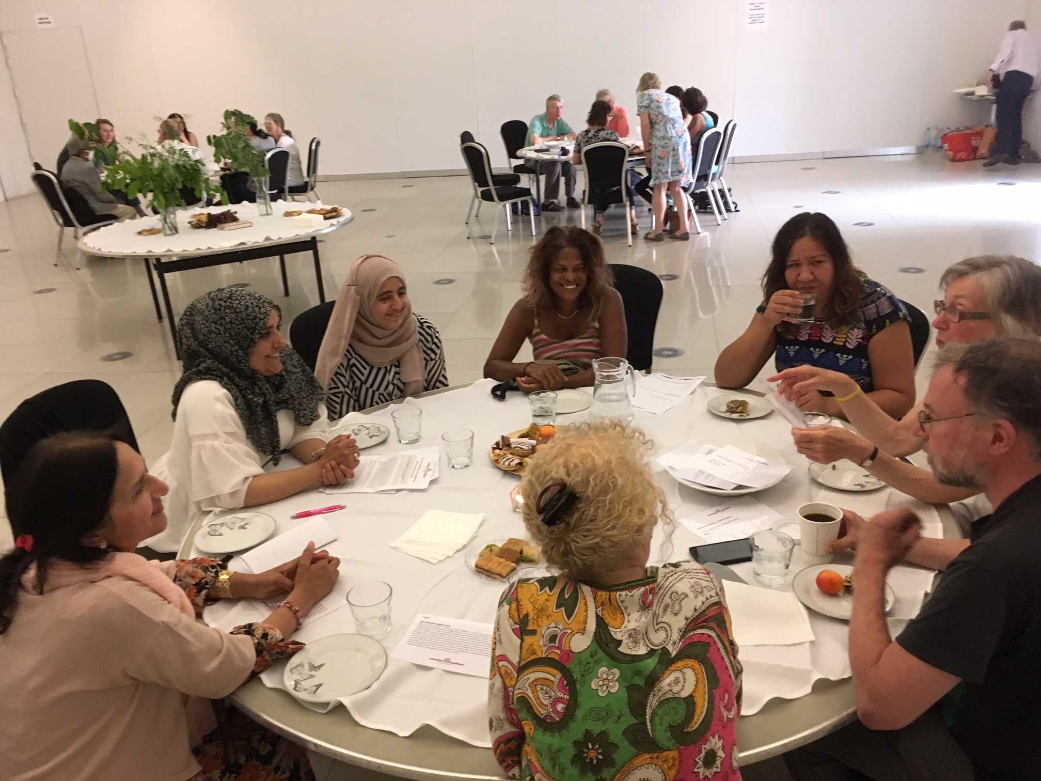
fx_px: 872
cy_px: 390
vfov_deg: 48.2
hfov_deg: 61.7
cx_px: 520
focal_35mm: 29
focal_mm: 4.15
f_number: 2.2
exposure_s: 1/33
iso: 250
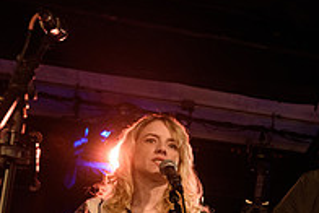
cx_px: 352
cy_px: 225
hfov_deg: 23.0
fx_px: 736
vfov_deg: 16.1
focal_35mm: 83
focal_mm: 28
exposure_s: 1/160
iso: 2500
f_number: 3.2
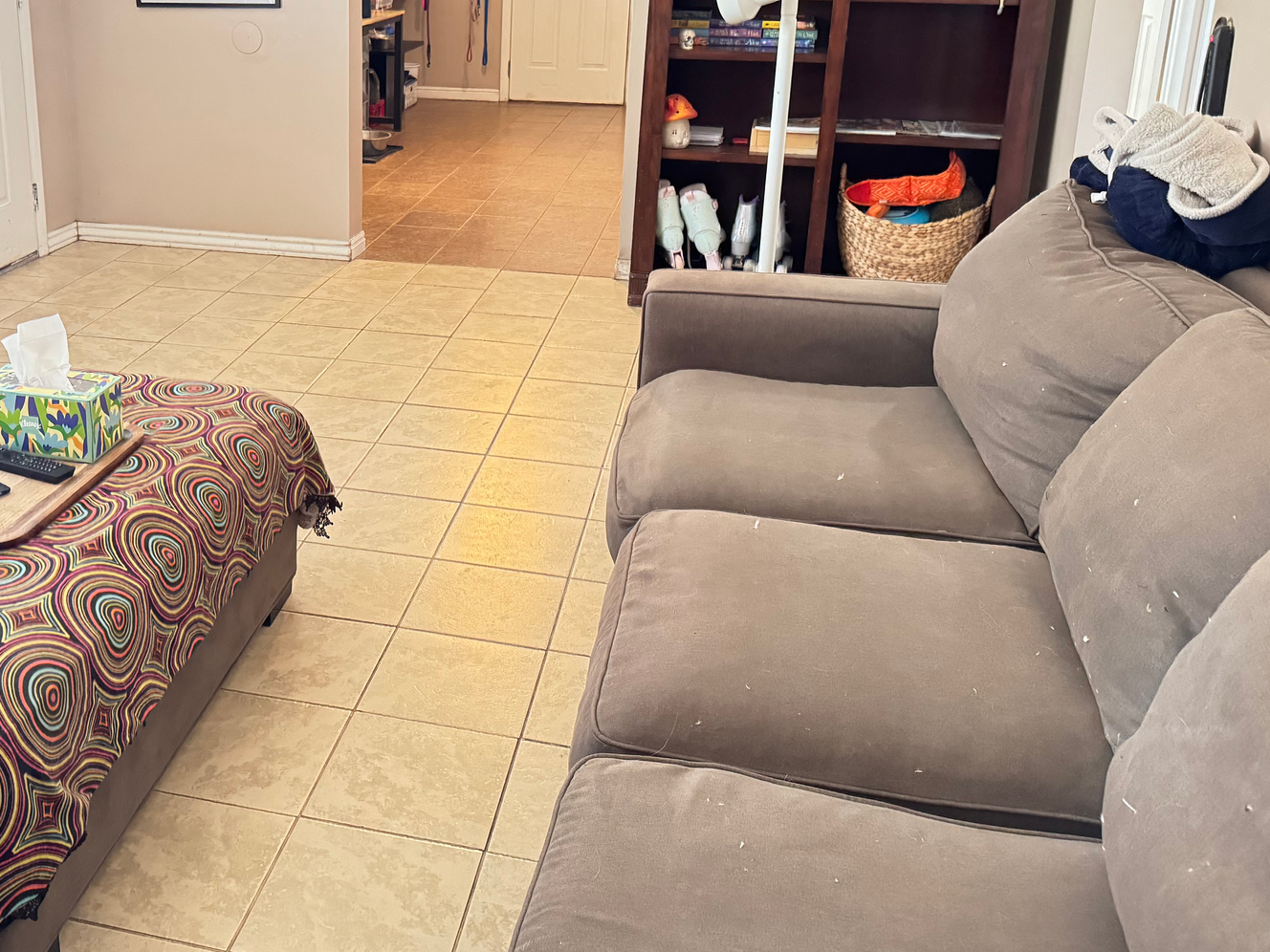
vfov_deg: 38.1
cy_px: 295
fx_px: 1357
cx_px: 383
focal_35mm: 37
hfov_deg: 48.9
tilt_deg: -17.8
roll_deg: -0.7
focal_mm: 6.76
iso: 1000
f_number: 1.78
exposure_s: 1/30
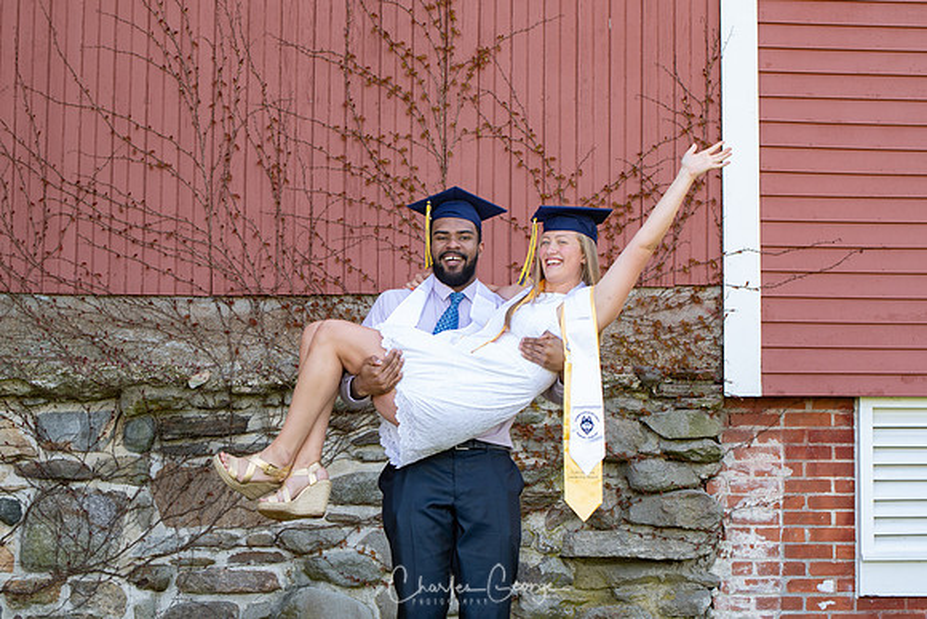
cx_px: 464
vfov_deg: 11.4
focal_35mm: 120
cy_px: 310
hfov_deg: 17.1
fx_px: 3091
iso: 200
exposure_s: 1/125
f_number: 4.5
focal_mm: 80
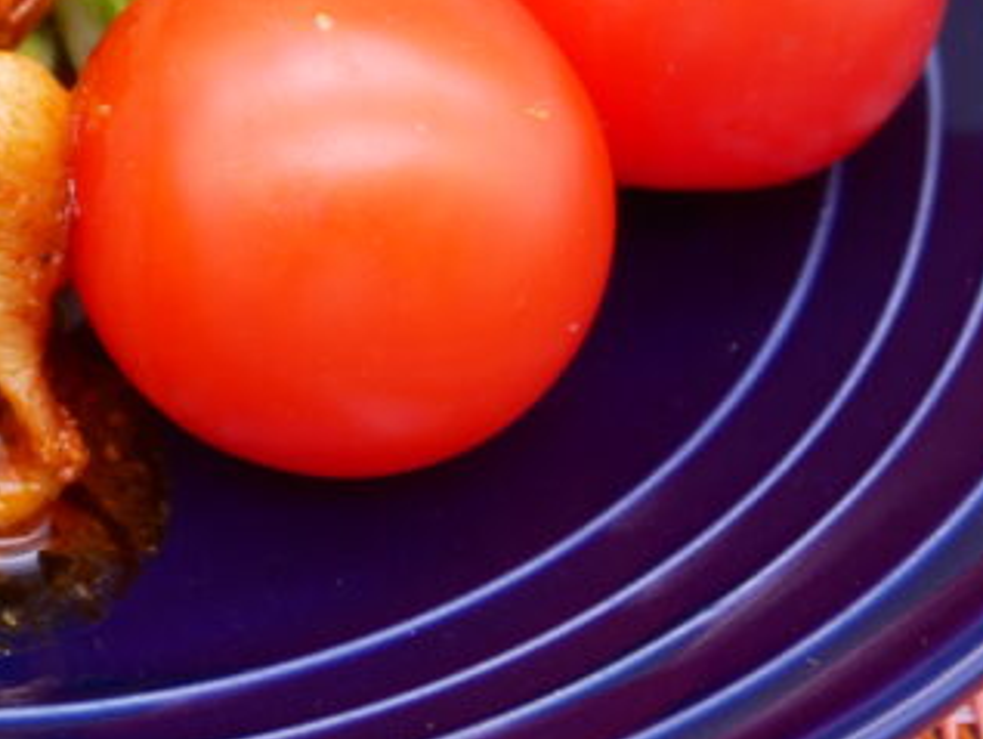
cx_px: -9
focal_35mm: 116
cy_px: 156
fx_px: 3297
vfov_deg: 12.7
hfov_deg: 16.6
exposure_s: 1/60
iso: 250
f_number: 4.2
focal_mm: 18
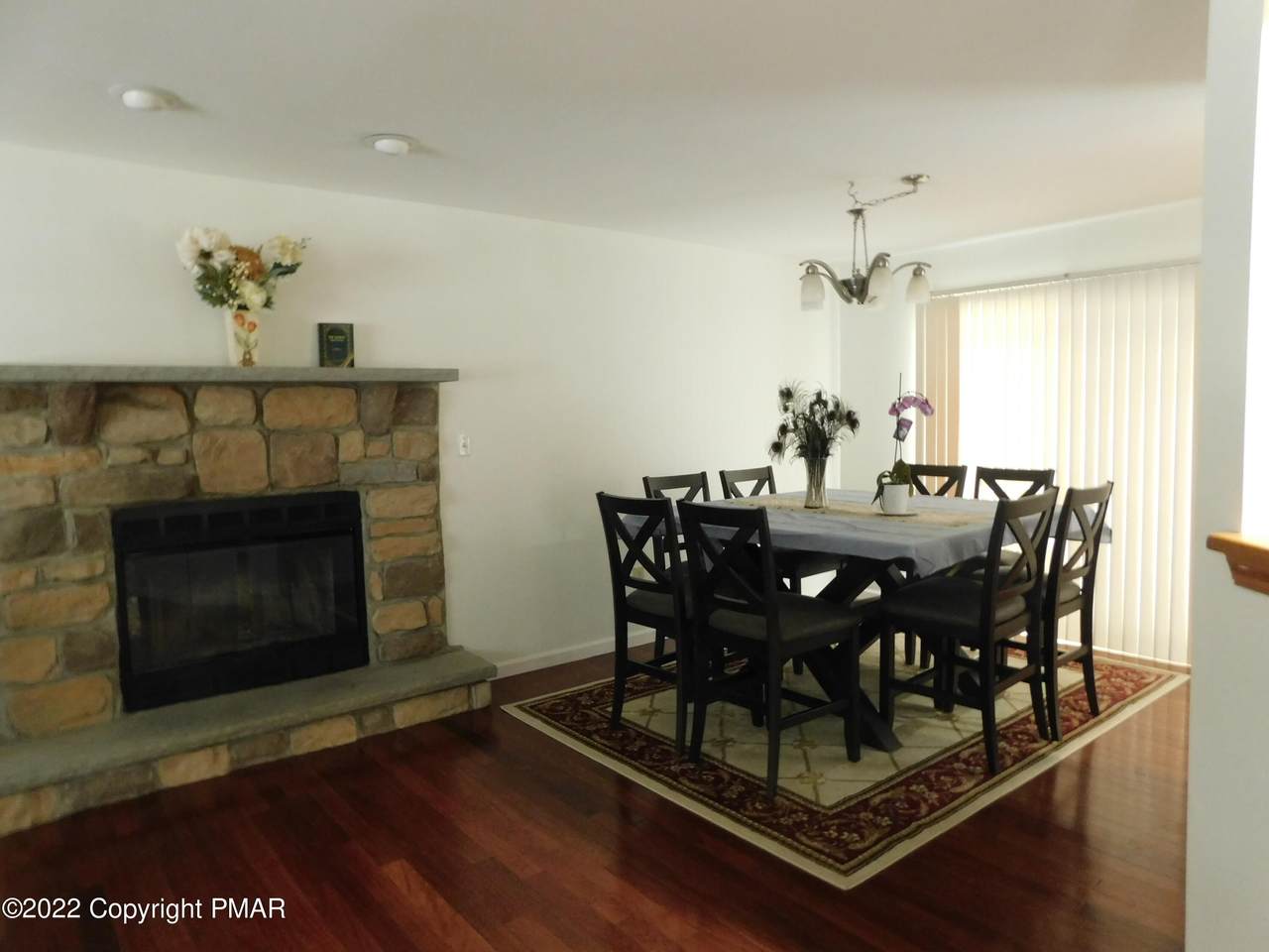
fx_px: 843
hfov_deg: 73.9
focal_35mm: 23
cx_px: 634
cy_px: 476
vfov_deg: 58.9
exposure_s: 1/8
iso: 560
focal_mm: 4
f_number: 3
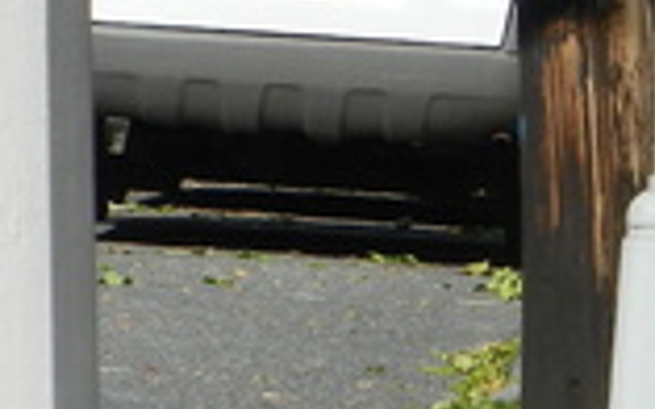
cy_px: -167
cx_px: 776
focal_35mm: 1345
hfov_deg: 1.6
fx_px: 24001
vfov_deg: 1.0
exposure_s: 1/1000
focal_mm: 45.3
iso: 160
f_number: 5.3
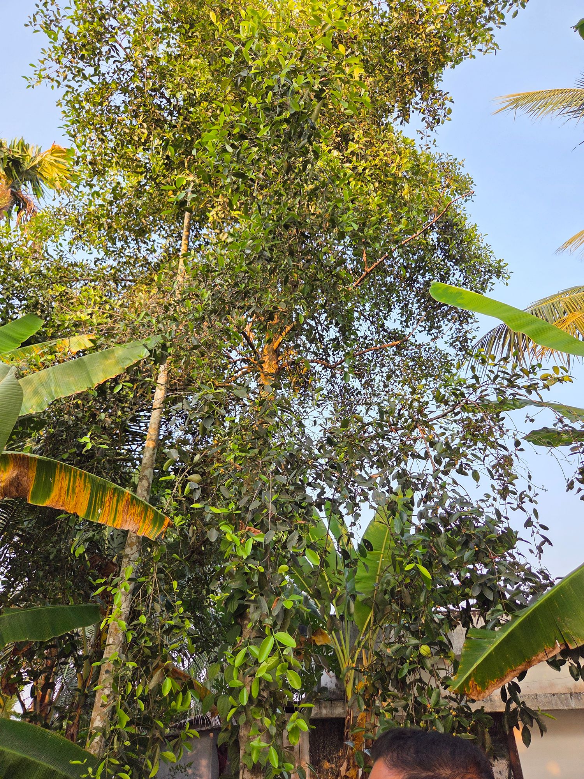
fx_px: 517
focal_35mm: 23
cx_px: 292
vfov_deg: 73.9
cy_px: 390
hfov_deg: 58.9
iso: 32
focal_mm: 5.4
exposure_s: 1/180
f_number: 1.8
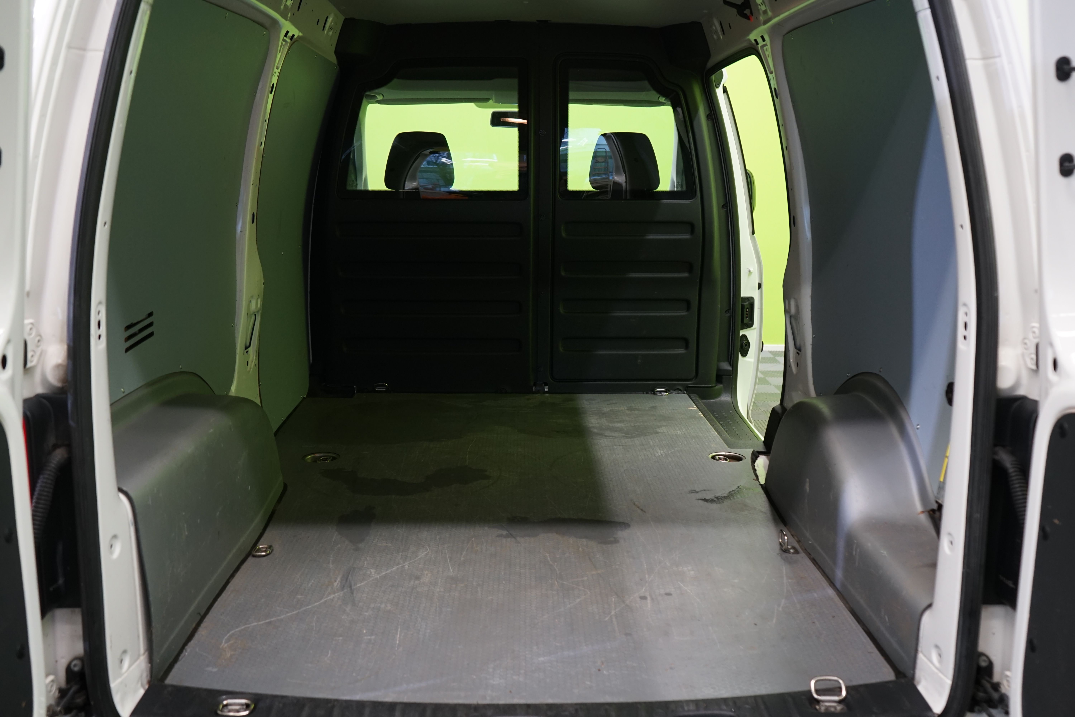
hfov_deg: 57.2
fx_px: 985
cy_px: 358
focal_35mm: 33
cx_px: 538
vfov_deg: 40.0
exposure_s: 1/20
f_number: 5
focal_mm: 33
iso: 800
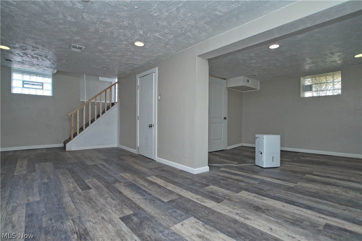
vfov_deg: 72.0
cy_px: 120
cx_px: 181
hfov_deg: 95.0
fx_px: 166
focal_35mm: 16
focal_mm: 11
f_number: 4.5
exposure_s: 1/160
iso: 800
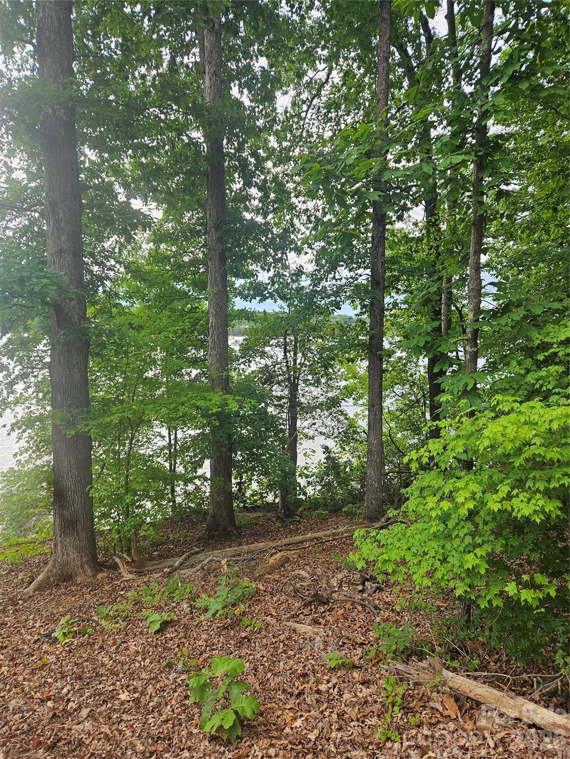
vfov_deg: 73.9
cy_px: 380
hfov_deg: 58.9
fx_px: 505
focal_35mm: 23
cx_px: 285
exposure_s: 1/393
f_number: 1.8
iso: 25
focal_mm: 5.4
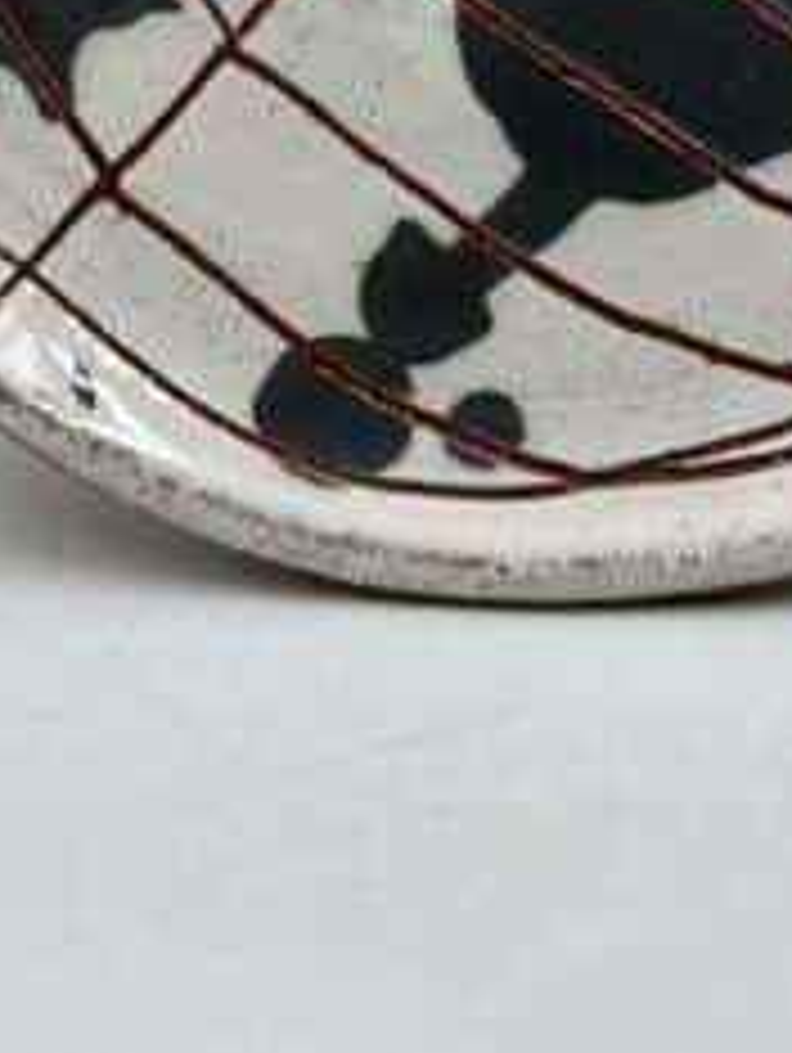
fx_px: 4994
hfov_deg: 9.1
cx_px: 549
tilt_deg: -17.5
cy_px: -495
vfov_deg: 11.6
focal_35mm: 164
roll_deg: -1.6
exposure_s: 1/448
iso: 64
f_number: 1.78
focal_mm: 6.86
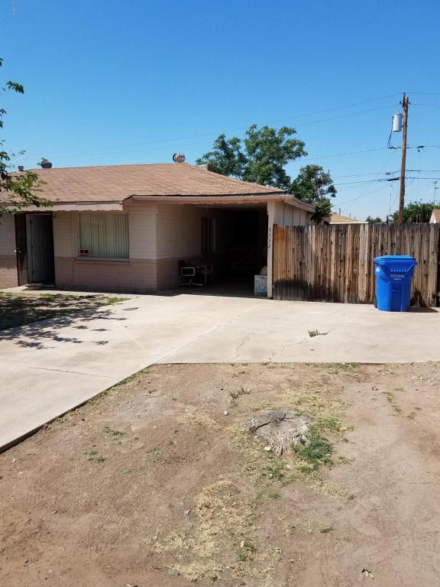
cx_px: 220
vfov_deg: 67.3
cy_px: 294
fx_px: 441
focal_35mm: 26
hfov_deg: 53.1
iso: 40
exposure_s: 1/2736
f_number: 1.7
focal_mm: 4.2
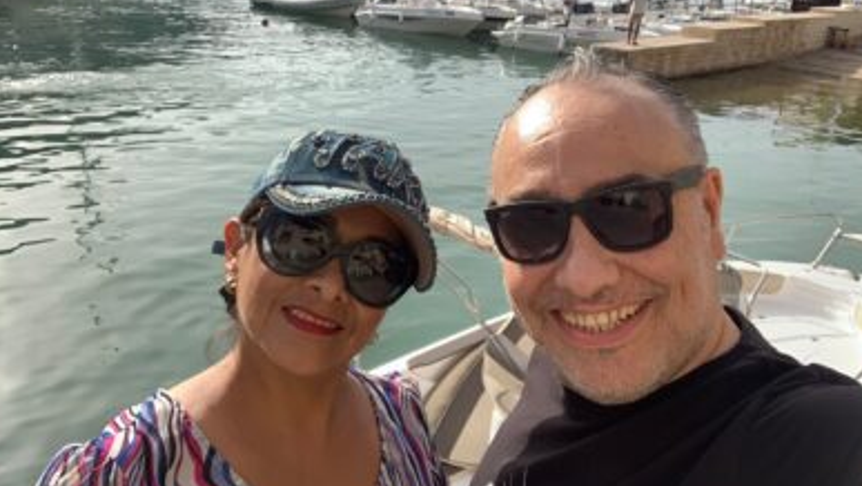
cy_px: 201
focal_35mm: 36
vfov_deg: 32.8
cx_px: 439
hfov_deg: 55.3
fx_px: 823
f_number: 2.2
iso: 16
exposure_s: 1/488
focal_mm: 2.87
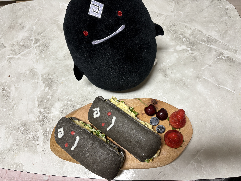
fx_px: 181
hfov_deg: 67.3
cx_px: 120
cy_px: 90
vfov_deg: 53.1
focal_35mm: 26
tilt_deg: -66.0
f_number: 1.6
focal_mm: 5.96
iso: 125
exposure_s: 1/60
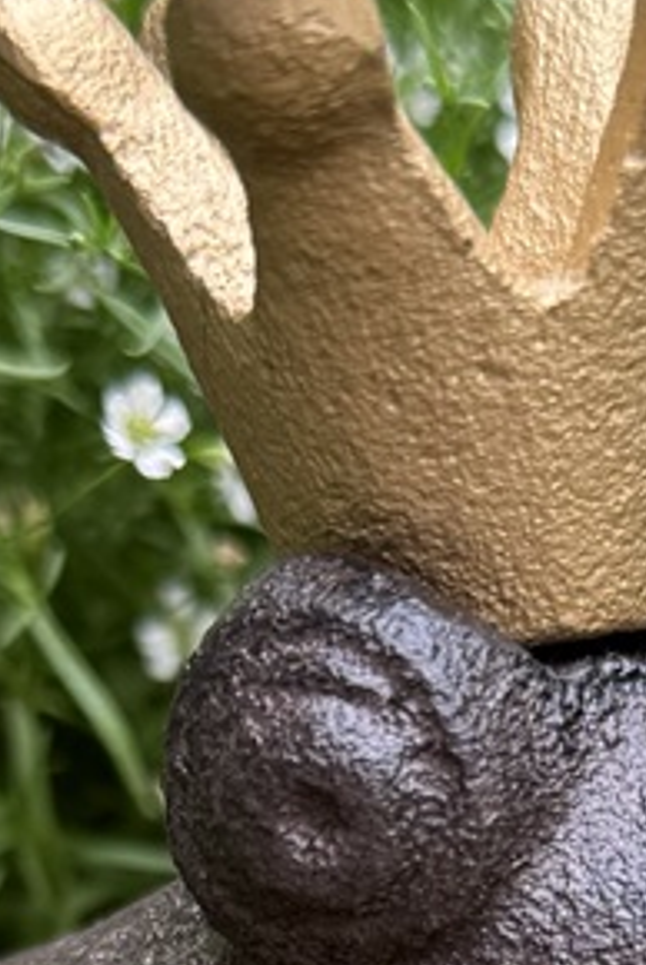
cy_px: 1487
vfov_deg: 14.7
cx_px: 508
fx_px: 3464
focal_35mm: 129
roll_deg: +0.1
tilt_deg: -25.8
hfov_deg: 10.6
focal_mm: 6.76
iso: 80
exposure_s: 1/419
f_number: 1.78
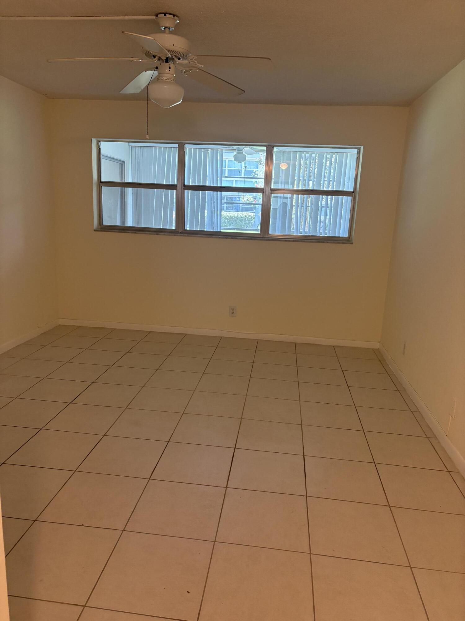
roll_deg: -3.0
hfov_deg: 53.1
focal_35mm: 26
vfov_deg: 67.3
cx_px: 232
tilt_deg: -13.1
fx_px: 466
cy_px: 310
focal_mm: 5.96
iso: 200
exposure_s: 1/120
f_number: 1.6
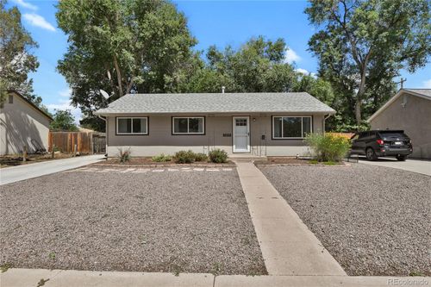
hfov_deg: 86.9
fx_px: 227
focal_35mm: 19
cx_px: 216
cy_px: 144
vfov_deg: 64.5
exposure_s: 1/160
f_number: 8
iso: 250
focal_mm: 19
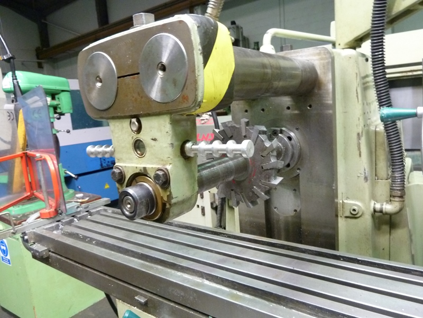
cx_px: 212
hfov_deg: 69.4
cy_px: 159
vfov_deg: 54.9
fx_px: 305
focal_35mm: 25
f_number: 3.3
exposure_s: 1/10
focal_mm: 4.1
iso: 400
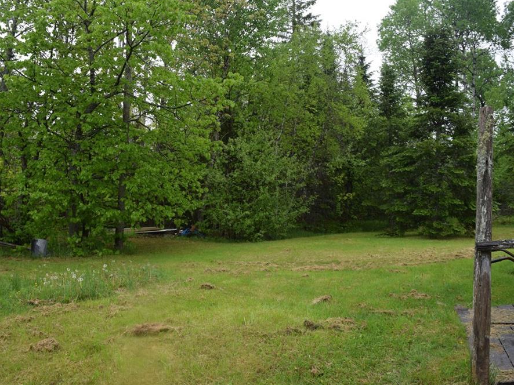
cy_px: 190
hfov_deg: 59.9
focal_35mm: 30
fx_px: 445
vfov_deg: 46.8
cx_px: 241
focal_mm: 18
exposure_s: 1/200
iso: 400
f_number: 7.1
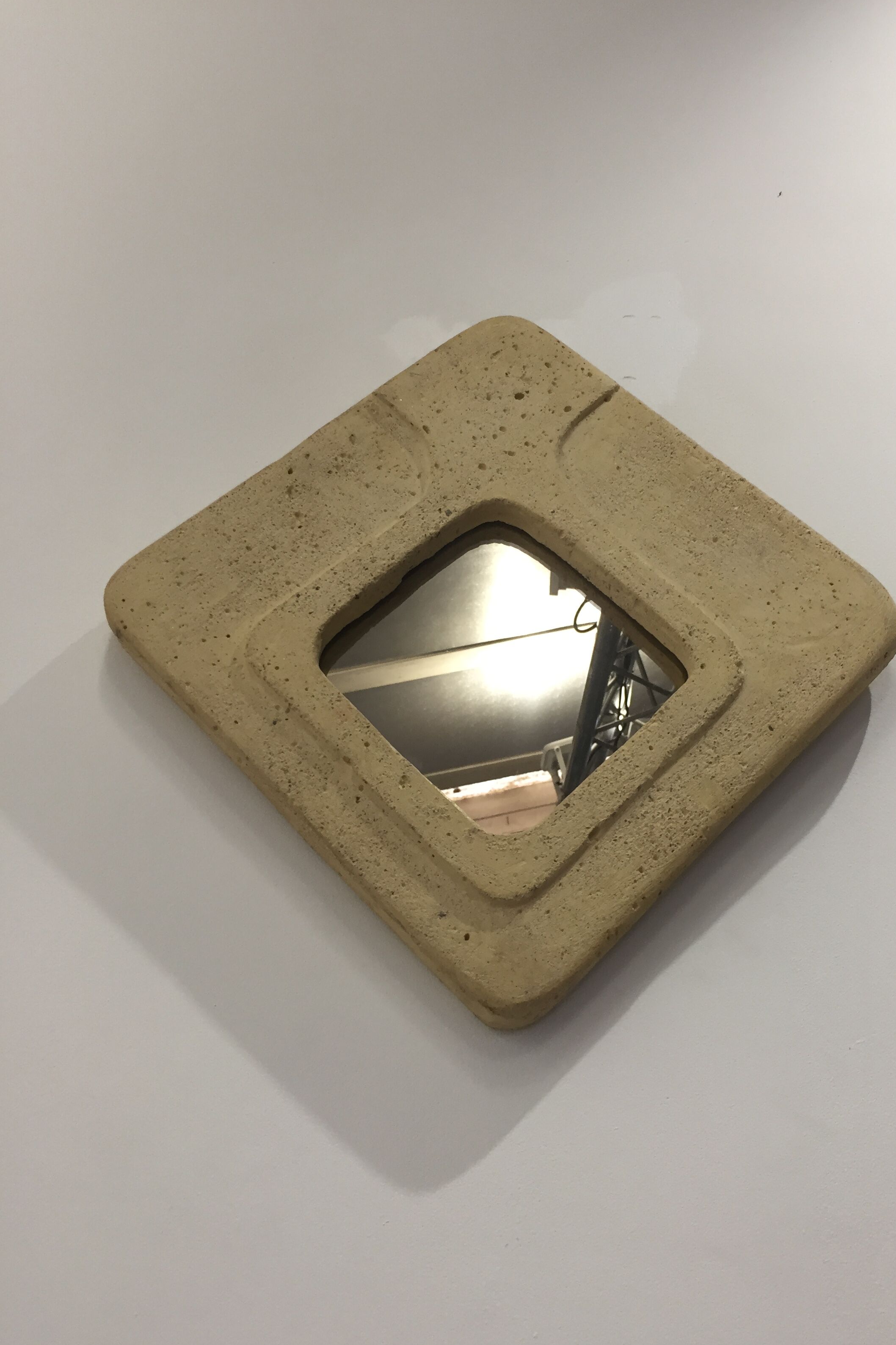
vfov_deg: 60.3
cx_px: 511
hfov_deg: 42.2
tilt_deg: +32.3
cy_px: 687
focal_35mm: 31
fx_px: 1157
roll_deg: +1.7
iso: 80
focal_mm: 4.15
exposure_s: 1/33
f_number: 2.2
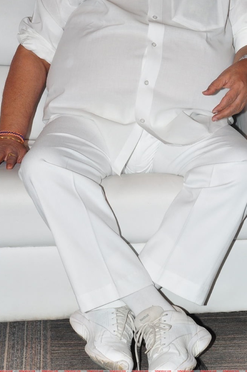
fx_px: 1197
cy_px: 124
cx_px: 140
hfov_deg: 11.8
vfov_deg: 17.6
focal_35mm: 116
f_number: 11
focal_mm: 48
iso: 400
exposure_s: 1/125
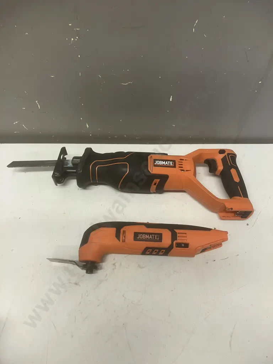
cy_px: 182
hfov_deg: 49.7
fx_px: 294
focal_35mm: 28
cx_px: 136
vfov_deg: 63.4
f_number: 1.8
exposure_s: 1/50
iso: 64
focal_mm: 3.99
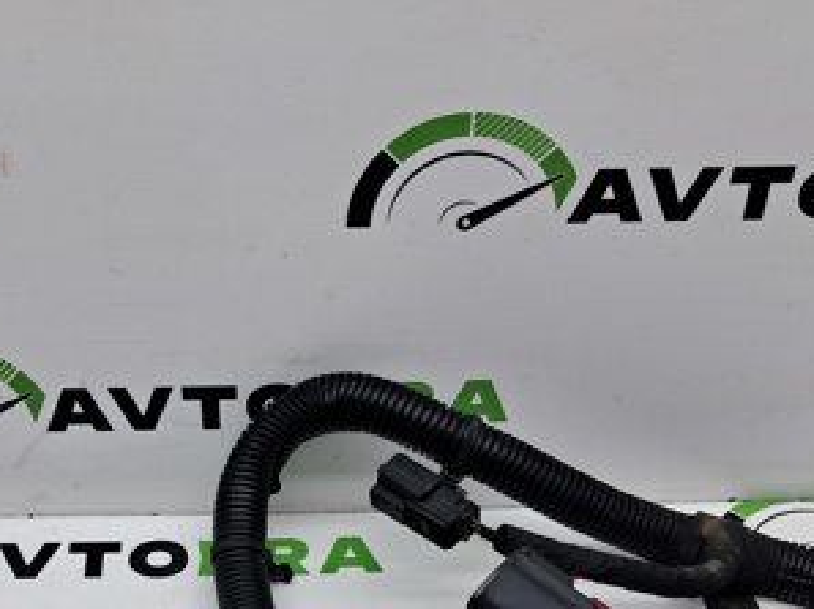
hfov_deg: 32.9
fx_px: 1363
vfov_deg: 23.8
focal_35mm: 58
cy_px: 651
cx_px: 262
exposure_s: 1/100
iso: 50
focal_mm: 4
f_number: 1.8
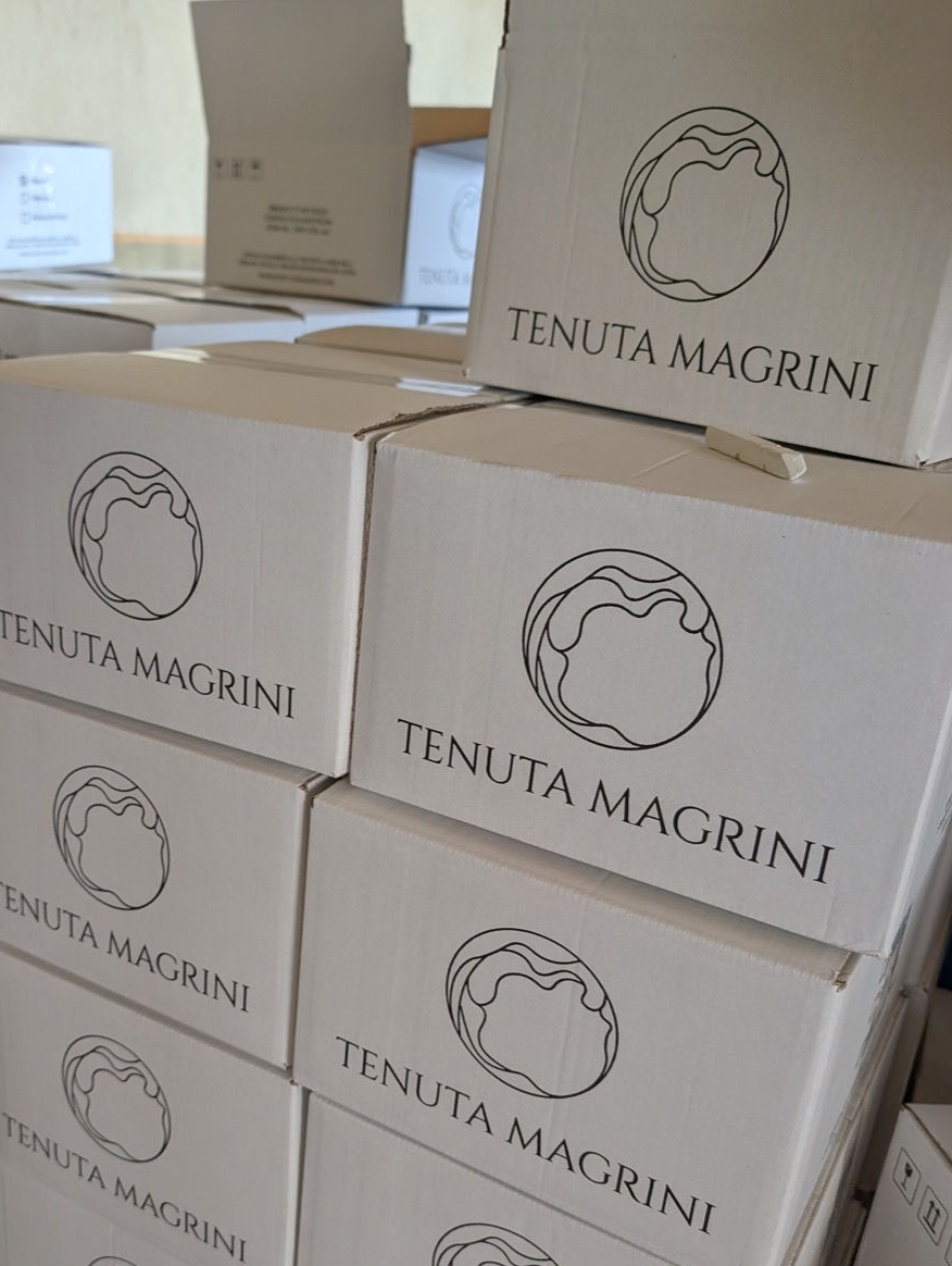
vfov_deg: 55.0
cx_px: 346
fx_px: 1207
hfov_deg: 42.6
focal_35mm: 33
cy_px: 747
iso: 310
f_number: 1.68
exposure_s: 1/125
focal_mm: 6.9
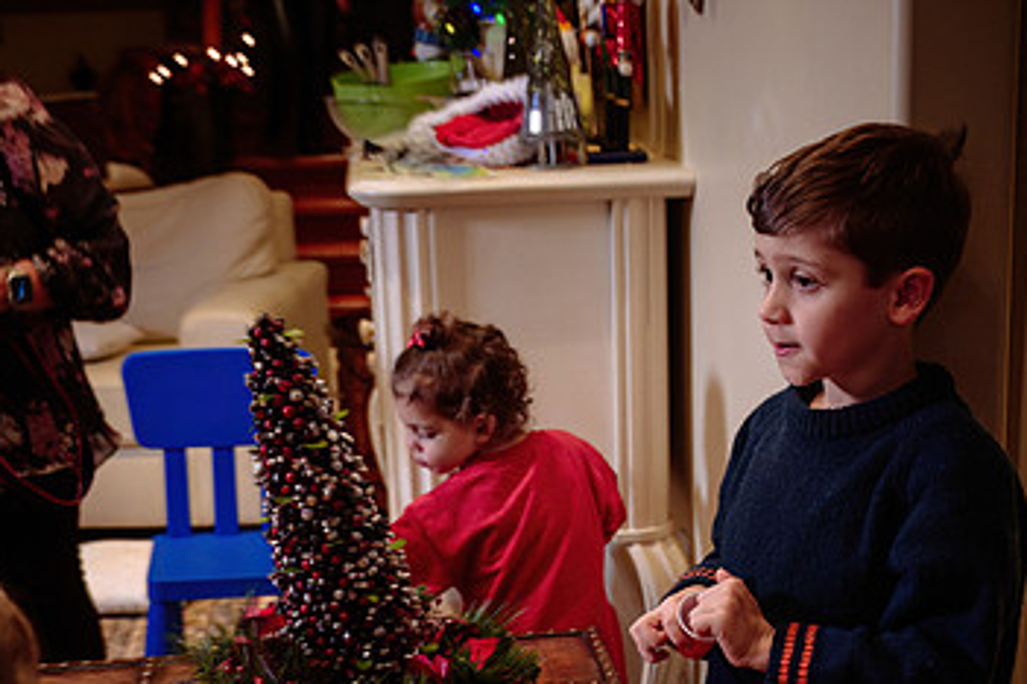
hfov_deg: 31.4
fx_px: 1826
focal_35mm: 64
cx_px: 575
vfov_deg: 21.0
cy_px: 539
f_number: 4.5
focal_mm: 37
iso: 500
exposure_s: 1/50
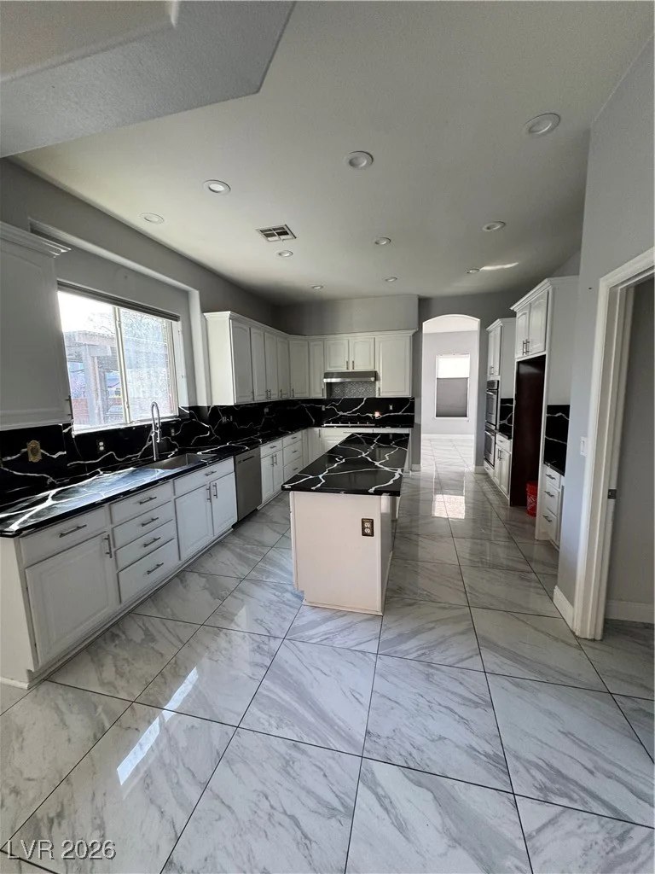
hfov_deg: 85.7
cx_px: 328
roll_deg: +1.4
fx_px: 353
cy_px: 437
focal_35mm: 14
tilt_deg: -9.6
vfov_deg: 102.1
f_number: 2.2
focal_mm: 2.22
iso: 100
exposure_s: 1/63
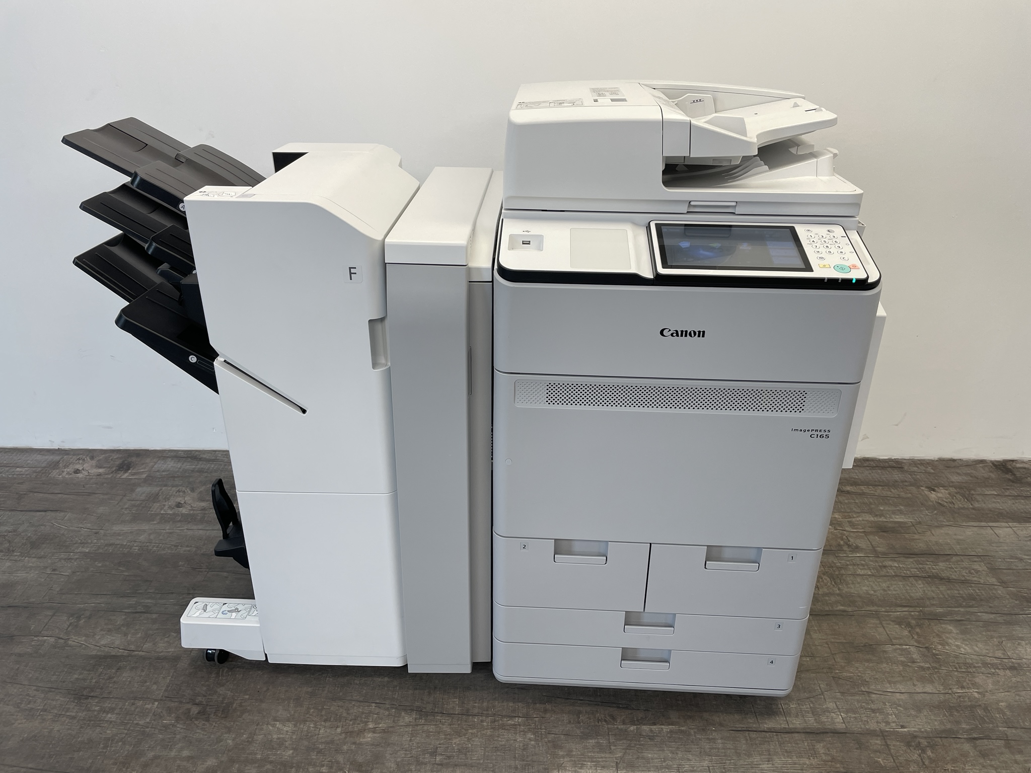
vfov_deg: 53.1
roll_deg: -0.7
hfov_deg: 67.3
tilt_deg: -26.1
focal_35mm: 26
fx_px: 774
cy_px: 386
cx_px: 516
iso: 50
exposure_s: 1/100
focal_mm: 4.2
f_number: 1.6
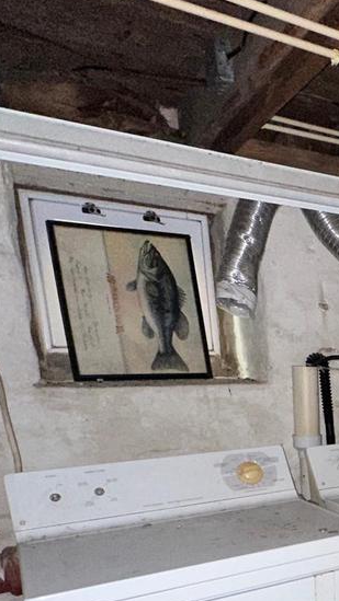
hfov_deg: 23.3
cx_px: 521
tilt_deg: -12.3
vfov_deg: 46.9
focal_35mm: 40
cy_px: 506
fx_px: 639
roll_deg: +0.5
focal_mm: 2.22
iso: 200
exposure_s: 1/19
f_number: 2.2
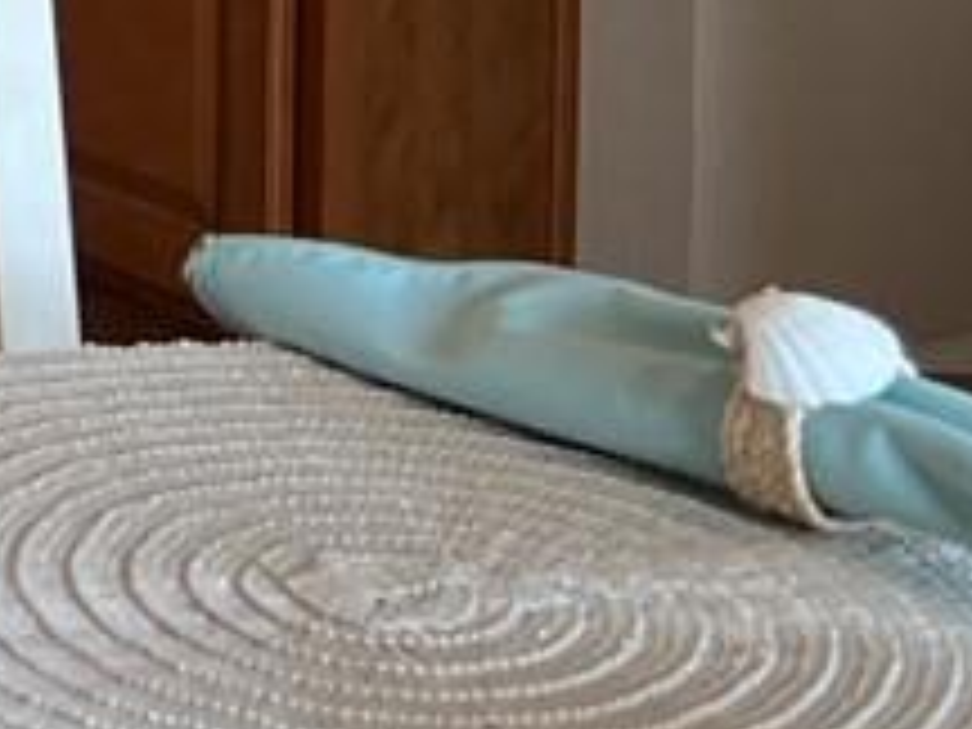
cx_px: -932
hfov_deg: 9.6
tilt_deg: -3.8
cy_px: -1274
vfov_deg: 7.1
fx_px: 5419
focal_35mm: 193
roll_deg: -0.2
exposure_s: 1/120
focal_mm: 5.7
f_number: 1.5
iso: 100
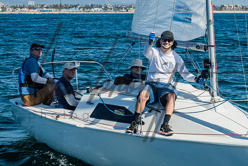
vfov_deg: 12.6
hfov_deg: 18.8
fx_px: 748
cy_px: 52
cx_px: 149
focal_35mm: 109
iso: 400
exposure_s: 1/320
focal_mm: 69
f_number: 10
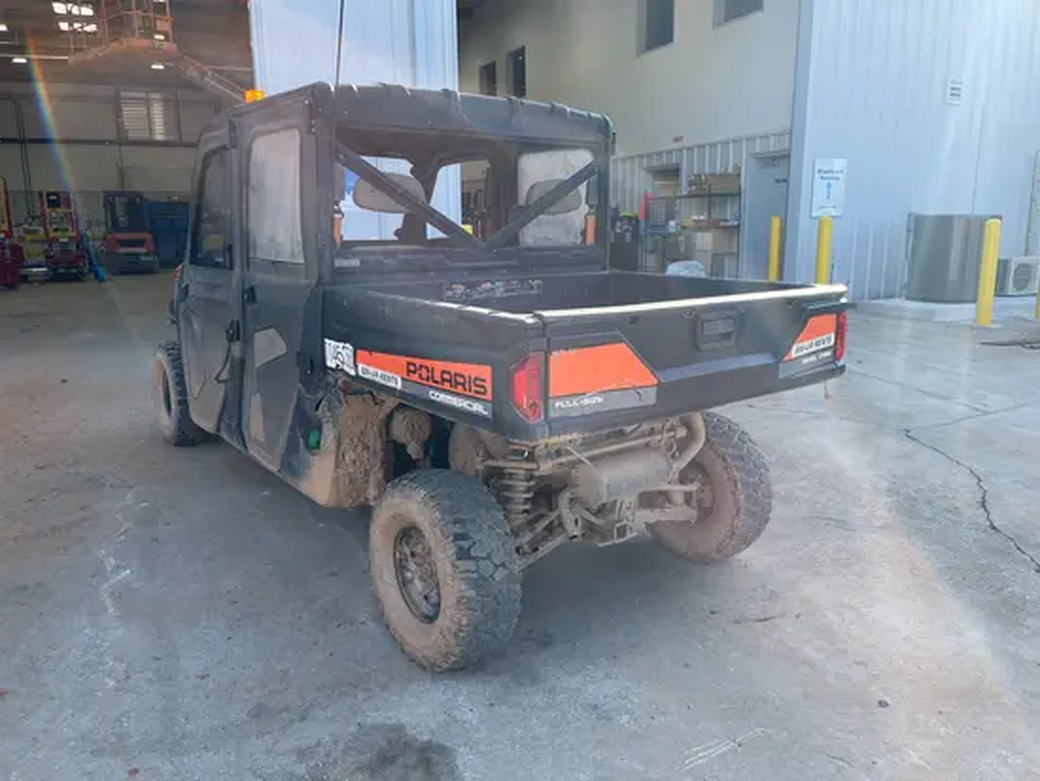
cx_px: 520
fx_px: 781
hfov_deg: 67.3
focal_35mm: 26
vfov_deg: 53.1
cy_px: 390
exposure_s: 1/751
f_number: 1.6
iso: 50
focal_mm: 5.1
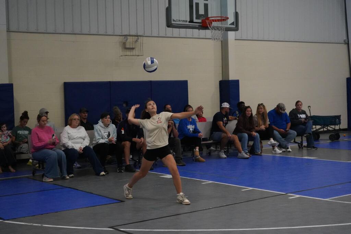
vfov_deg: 22.6
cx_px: 176
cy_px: 117
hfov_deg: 33.4
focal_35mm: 60
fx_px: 585
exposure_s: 1/500
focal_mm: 60
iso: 12800
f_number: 5
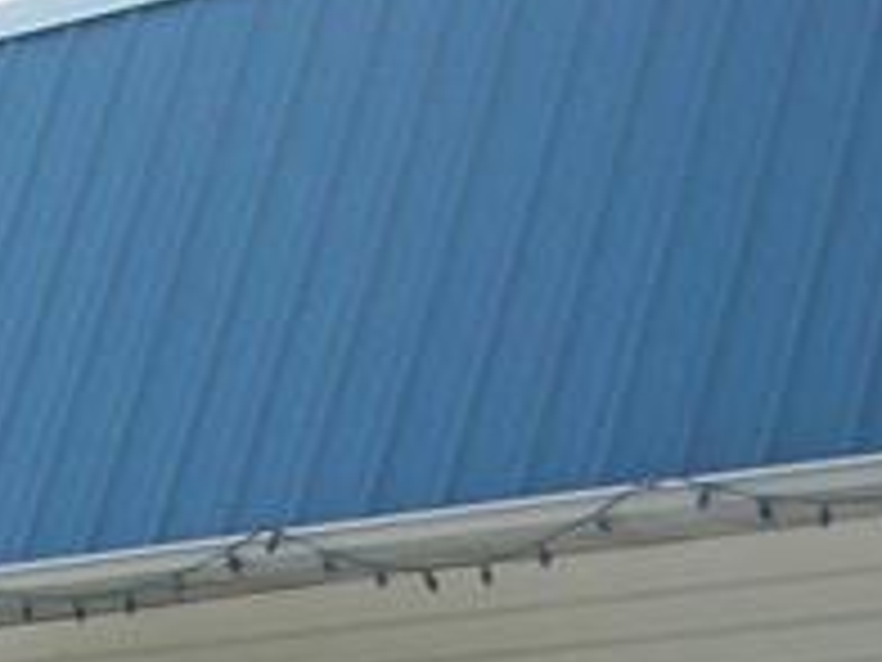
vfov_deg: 7.6
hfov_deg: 10.3
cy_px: 1545
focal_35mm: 183
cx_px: -612
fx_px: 4663
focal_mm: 6.3
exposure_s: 1/800
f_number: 3.1
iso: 80
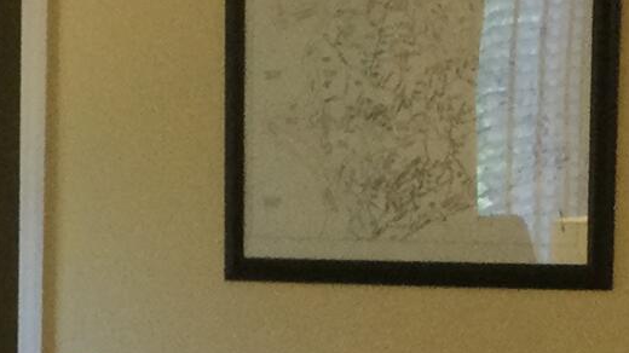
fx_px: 3251
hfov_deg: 10.9
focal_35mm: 195
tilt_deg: -7.5
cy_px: 566
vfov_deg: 6.1
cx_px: -29
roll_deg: -1.5
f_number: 2.4
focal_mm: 3.3
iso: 125
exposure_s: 1/33
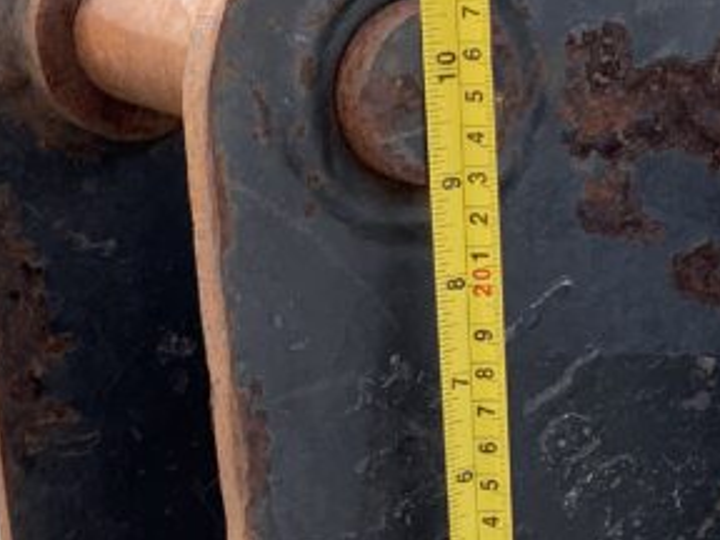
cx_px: 225
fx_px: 2142
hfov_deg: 19.0
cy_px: 430
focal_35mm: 103
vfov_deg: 14.3
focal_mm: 3
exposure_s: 1/495
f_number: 1.8
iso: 16
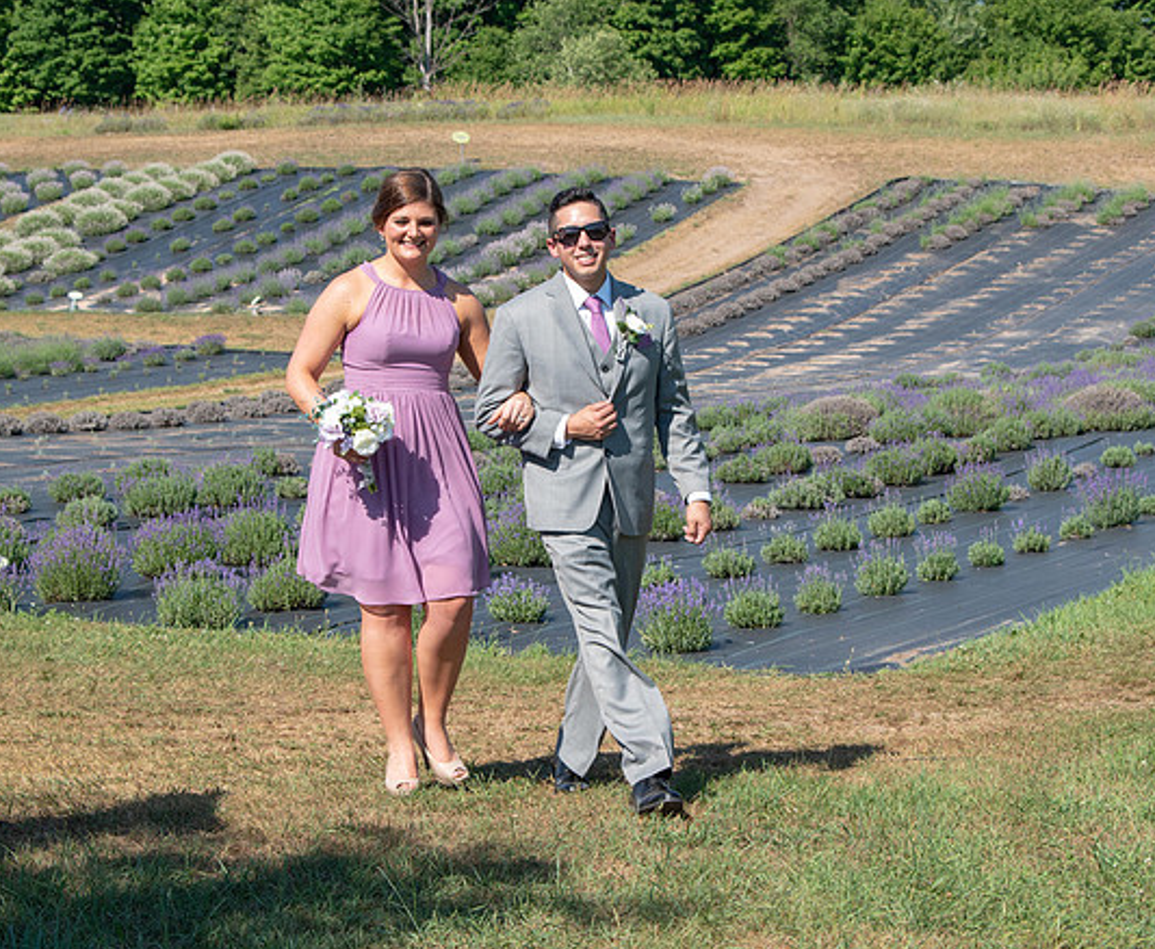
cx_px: 584
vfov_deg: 16.1
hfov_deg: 19.6
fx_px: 3351
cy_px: 468
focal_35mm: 97
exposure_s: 1/320
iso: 200
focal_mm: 55
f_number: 9
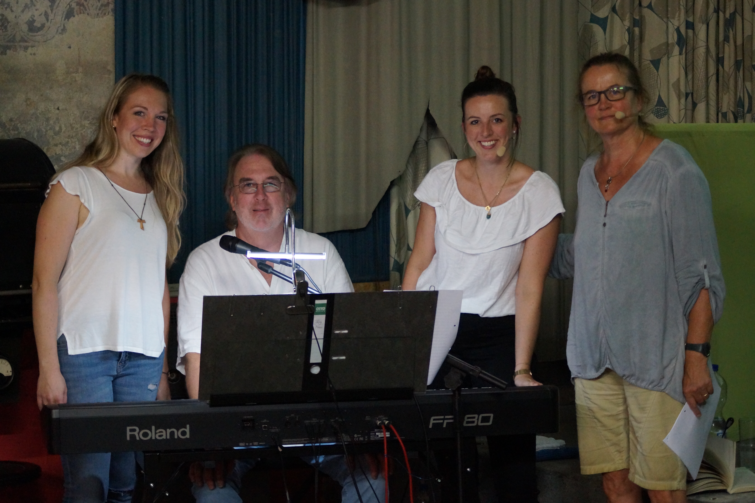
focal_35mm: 82
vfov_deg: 16.5
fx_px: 1729
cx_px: 378
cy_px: 252
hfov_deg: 24.6
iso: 3200
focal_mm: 55
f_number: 4
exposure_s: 1/30
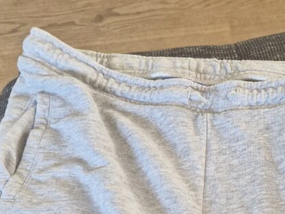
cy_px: 329
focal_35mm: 56
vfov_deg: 21.5
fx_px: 461
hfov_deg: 34.0
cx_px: 191
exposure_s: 1/100
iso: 320
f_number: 1.8
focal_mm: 5.4
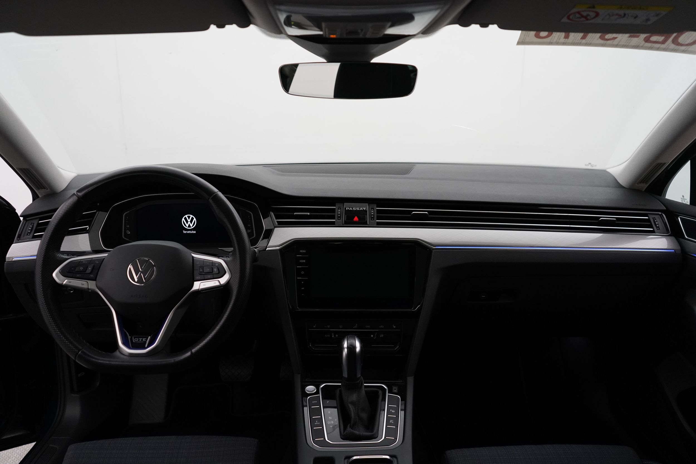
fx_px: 541
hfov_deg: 65.5
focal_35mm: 28
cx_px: 348
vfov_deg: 46.4
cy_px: 232
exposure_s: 1/160
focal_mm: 28
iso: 3200
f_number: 3.5
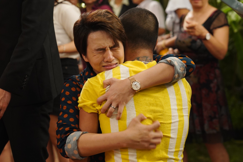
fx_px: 709
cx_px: 122
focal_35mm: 105
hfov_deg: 19.5
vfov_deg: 13.0
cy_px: 81
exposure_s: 1/125
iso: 2500
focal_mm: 70
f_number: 2.8
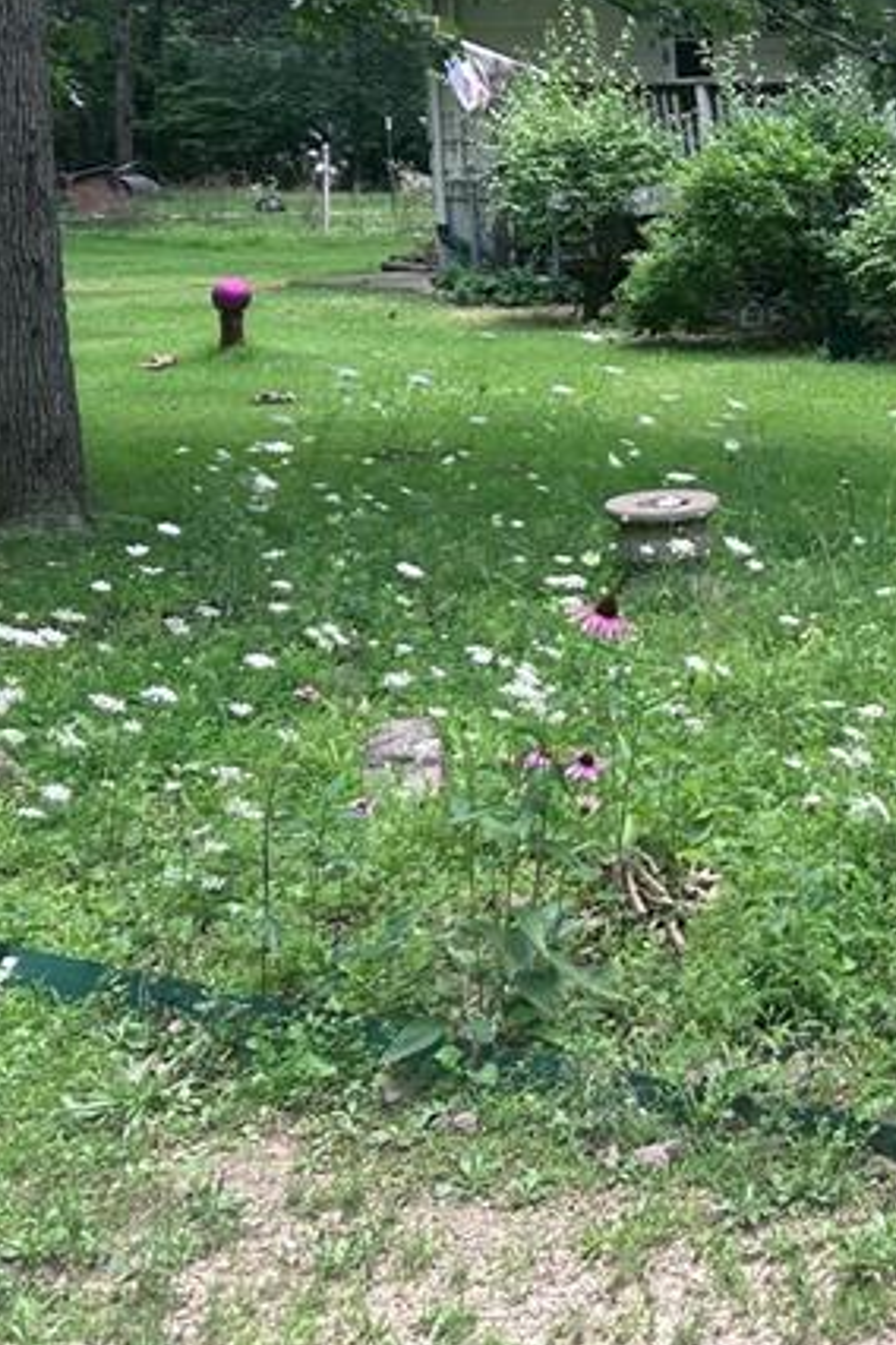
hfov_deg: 18.3
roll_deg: +1.3
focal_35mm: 65
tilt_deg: -5.2
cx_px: 1391
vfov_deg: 30.2
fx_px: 2426
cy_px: 262
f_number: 1.5
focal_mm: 5.7
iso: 50
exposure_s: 1/493
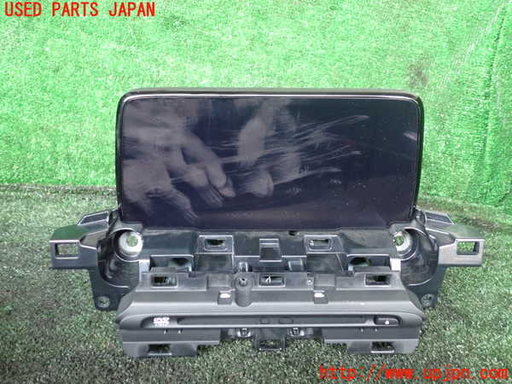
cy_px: 192
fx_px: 444
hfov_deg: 60.0
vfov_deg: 46.8
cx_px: 256
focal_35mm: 30
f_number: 2.3
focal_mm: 5.4
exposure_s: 1/30
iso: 800
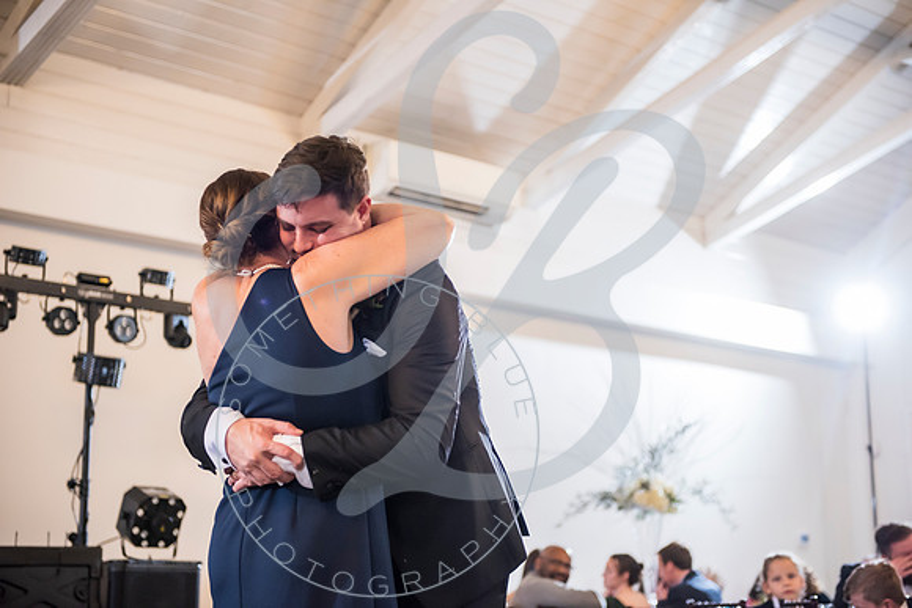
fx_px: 1571
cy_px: 304
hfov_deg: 32.4
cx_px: 456
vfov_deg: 21.9
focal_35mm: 62
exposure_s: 1/125
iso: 1600
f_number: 2.8
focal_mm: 62
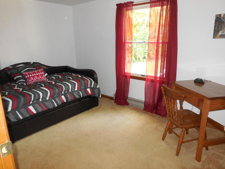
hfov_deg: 69.4
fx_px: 162
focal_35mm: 25
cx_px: 112
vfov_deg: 54.9
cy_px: 84
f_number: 3.1
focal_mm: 4.5
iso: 400
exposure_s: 1/25
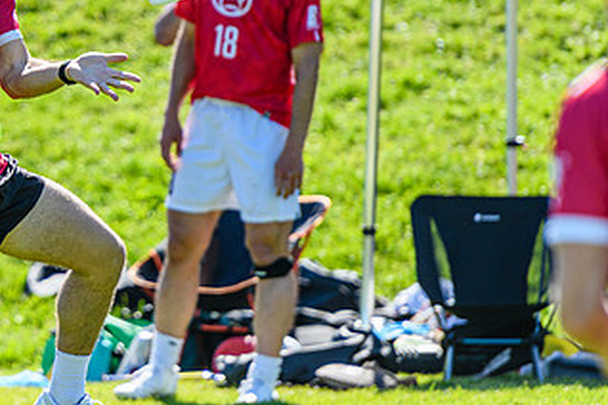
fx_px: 10605
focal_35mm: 628
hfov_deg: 3.3
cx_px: 45
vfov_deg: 2.2
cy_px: 142
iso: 100
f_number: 3.2
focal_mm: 200
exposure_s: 1/1000
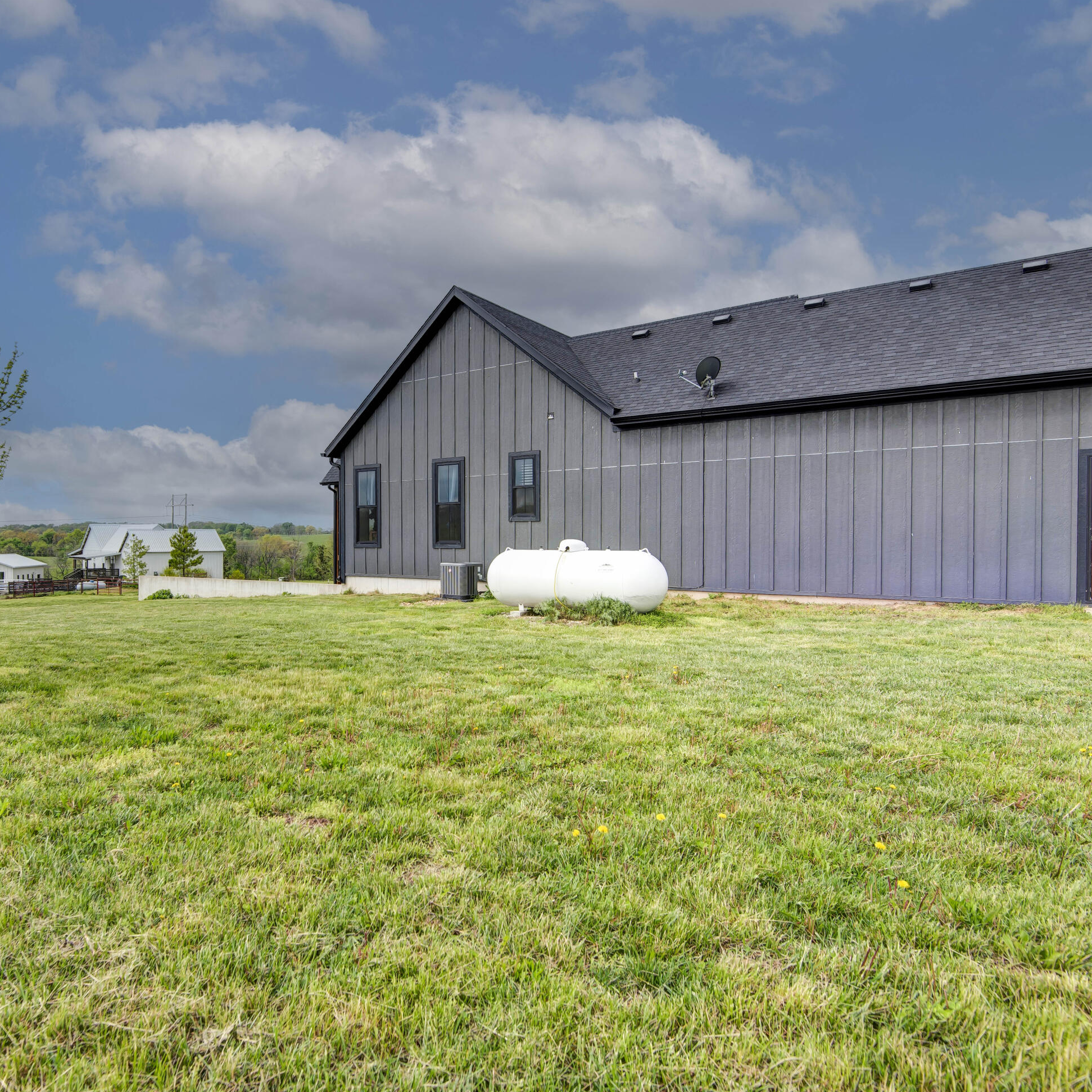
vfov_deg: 72.1
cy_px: 556
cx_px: 403
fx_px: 749
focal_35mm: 21
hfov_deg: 70.9
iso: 100
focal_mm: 16
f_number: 6.3
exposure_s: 1/640
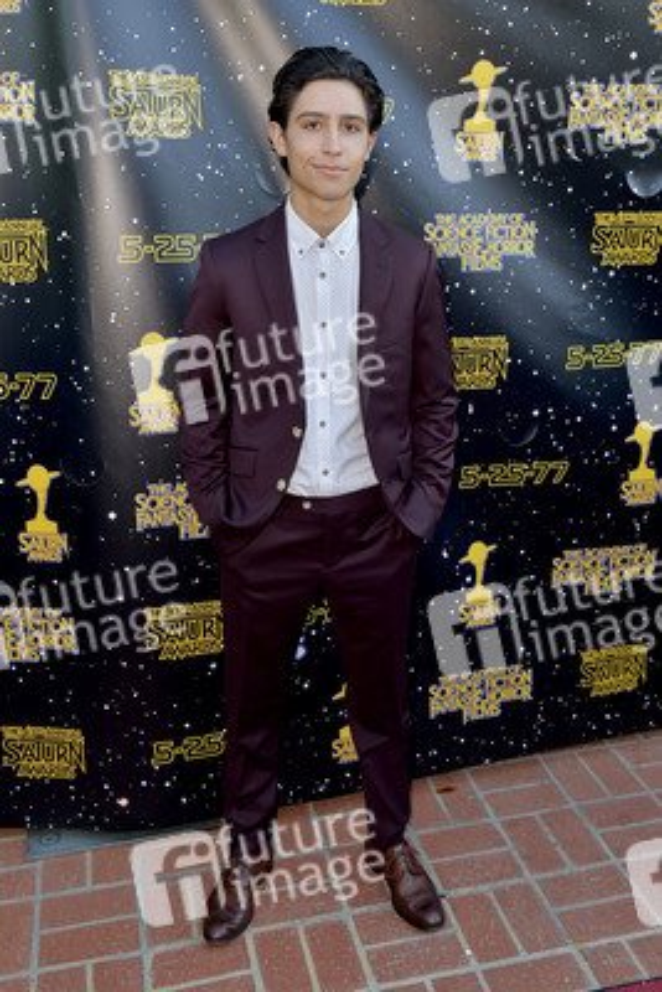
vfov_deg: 58.7
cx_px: 331
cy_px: 496
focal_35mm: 32
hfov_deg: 41.1
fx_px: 882
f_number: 6.3
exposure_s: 1/320
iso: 500
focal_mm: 32
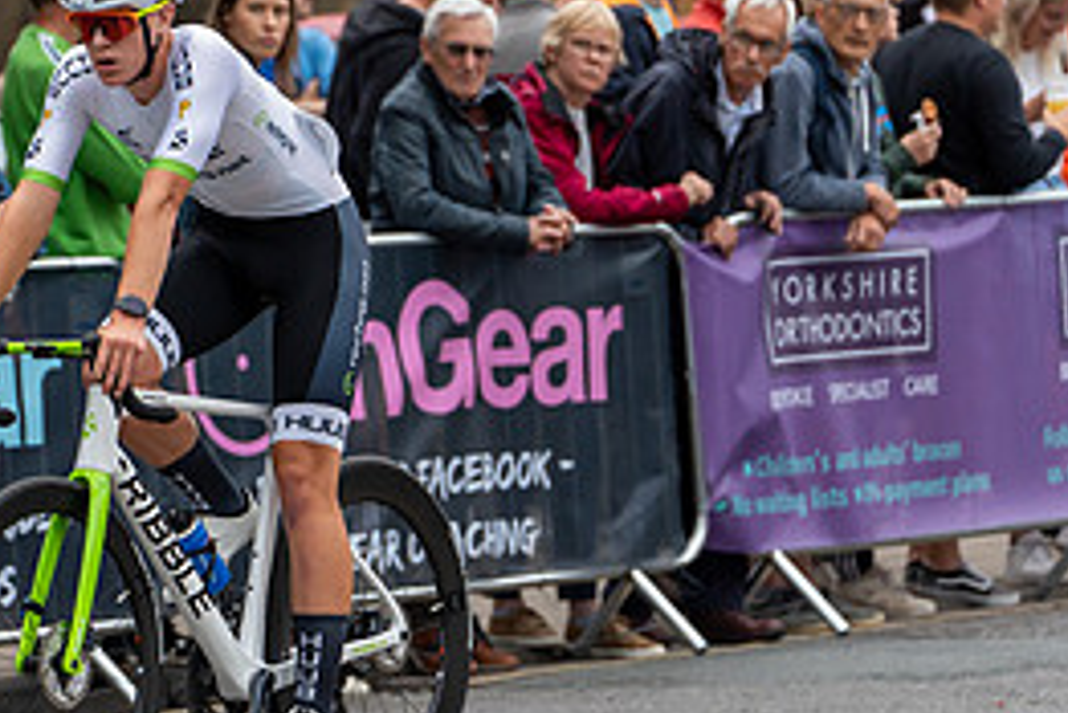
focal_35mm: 337
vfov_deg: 4.1
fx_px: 10003
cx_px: 45
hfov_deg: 6.1
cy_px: 242
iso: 500
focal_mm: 152
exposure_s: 1/800
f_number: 3.5
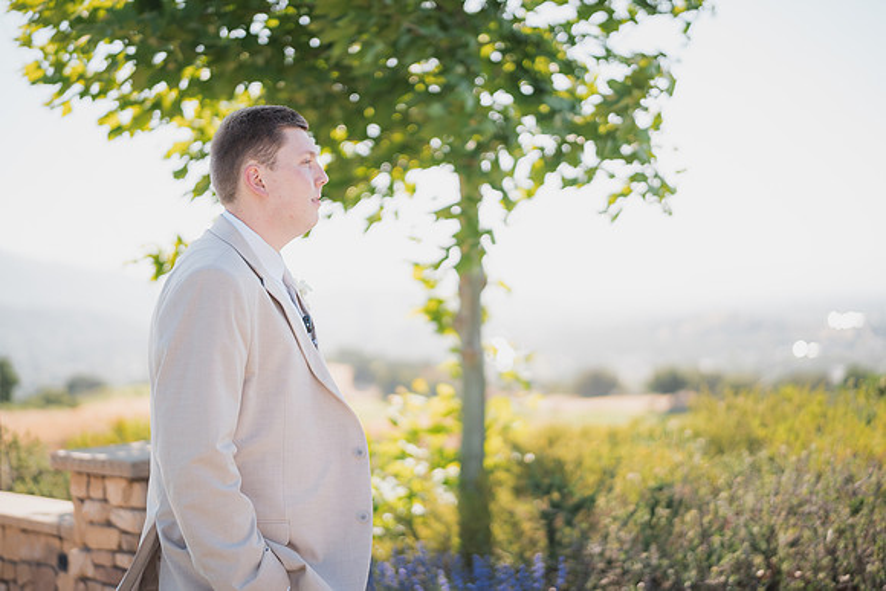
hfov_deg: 39.6
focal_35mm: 50
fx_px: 1231
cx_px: 443
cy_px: 296
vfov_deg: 27.0
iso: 125
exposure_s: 1/2000
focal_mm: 50
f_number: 1.4
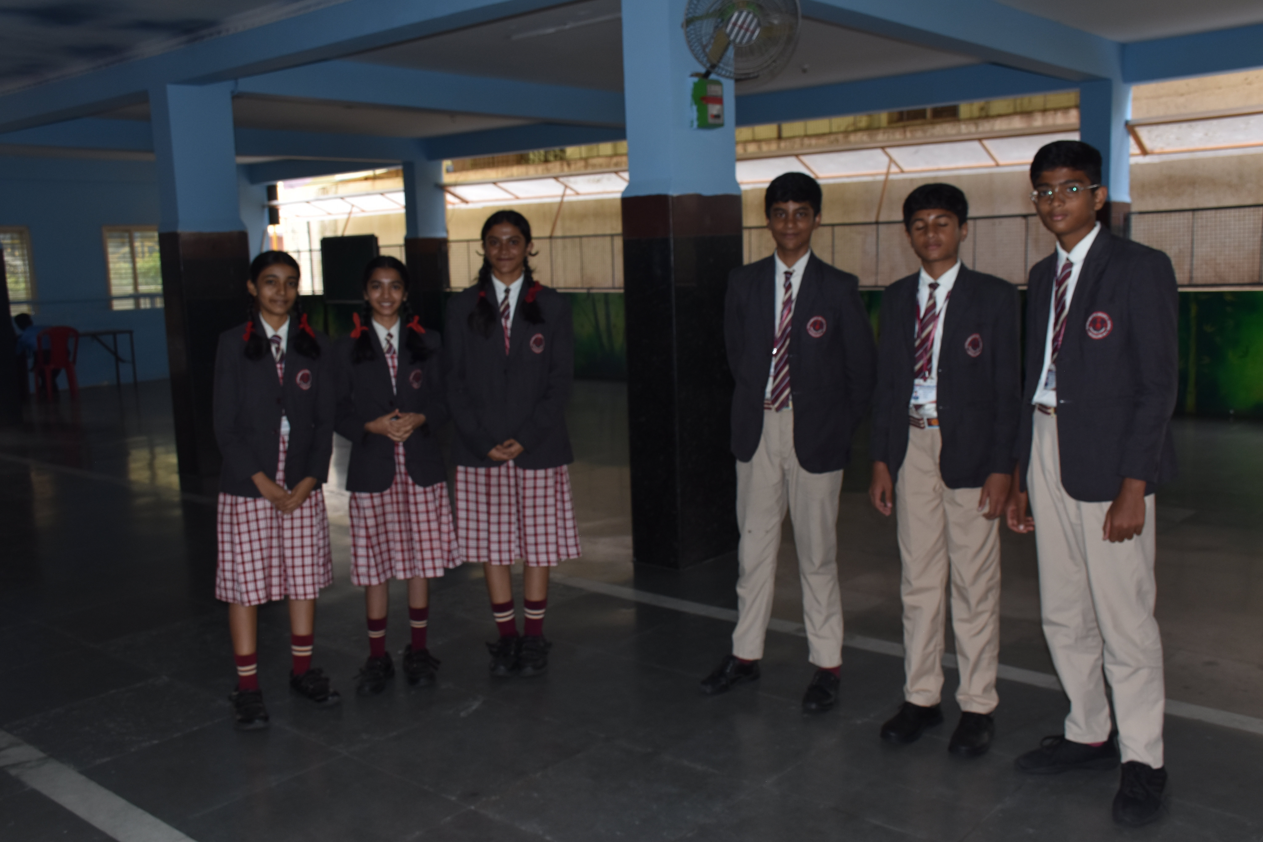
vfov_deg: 38.4
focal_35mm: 34
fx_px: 1210
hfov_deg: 55.1
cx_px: 632
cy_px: 421
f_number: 8
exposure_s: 1/60
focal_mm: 23
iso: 400
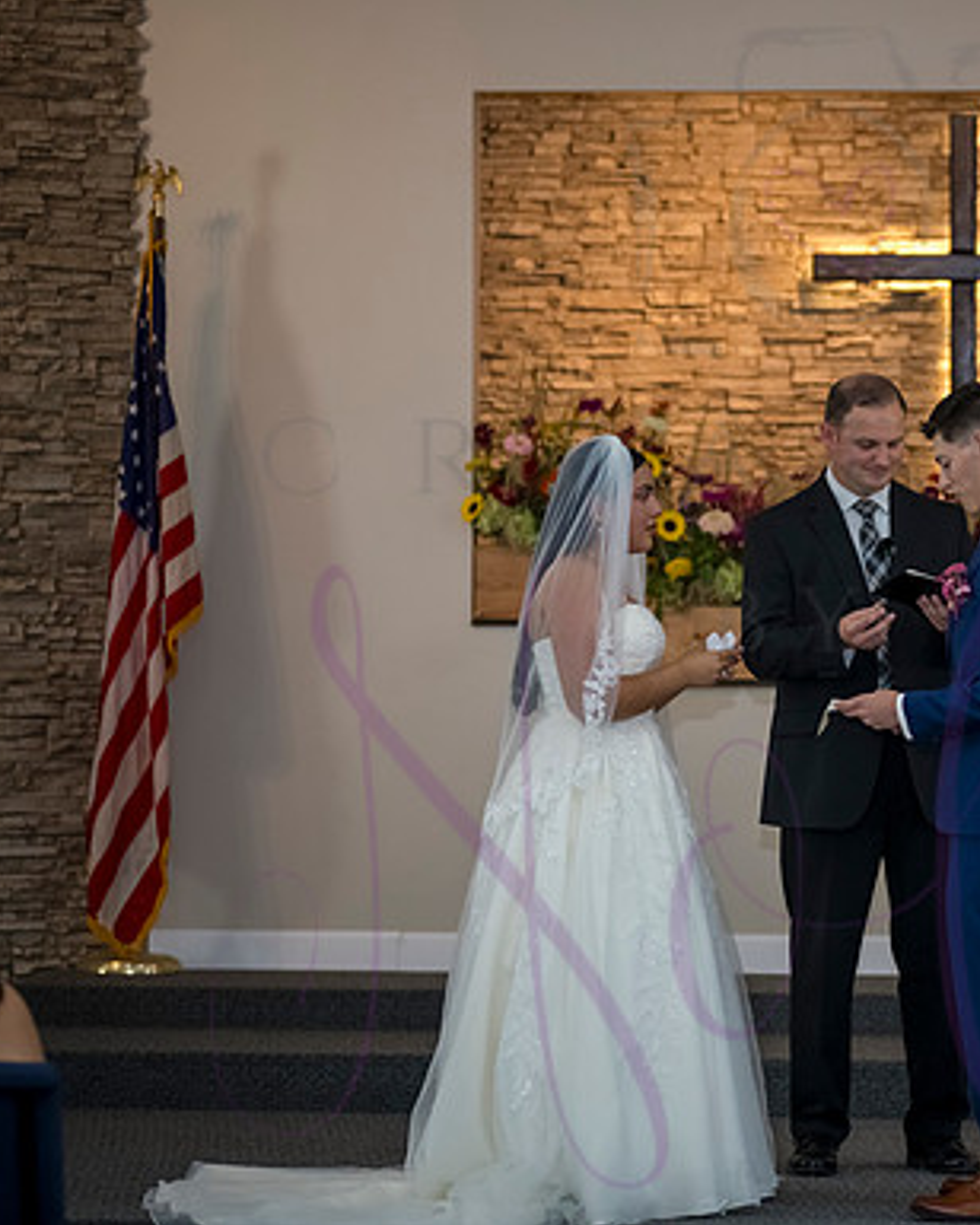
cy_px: 612
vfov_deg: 12.0
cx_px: 846
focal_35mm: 161
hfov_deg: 9.6
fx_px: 5837
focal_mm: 112
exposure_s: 1/250
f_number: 3.2
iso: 1250
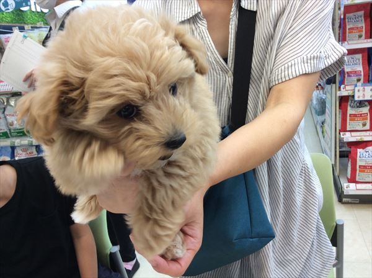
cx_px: 186
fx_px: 343
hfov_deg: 56.9
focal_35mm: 32
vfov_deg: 44.0
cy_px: 139
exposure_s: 1/24
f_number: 2.4
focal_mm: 3.3
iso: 50
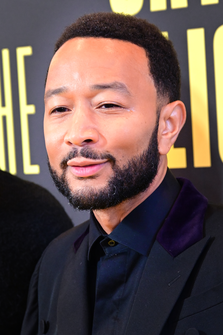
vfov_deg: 18.6
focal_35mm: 110
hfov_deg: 12.4
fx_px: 1023
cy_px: 168
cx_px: 112
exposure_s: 1/125
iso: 6400
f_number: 6.3
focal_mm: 110
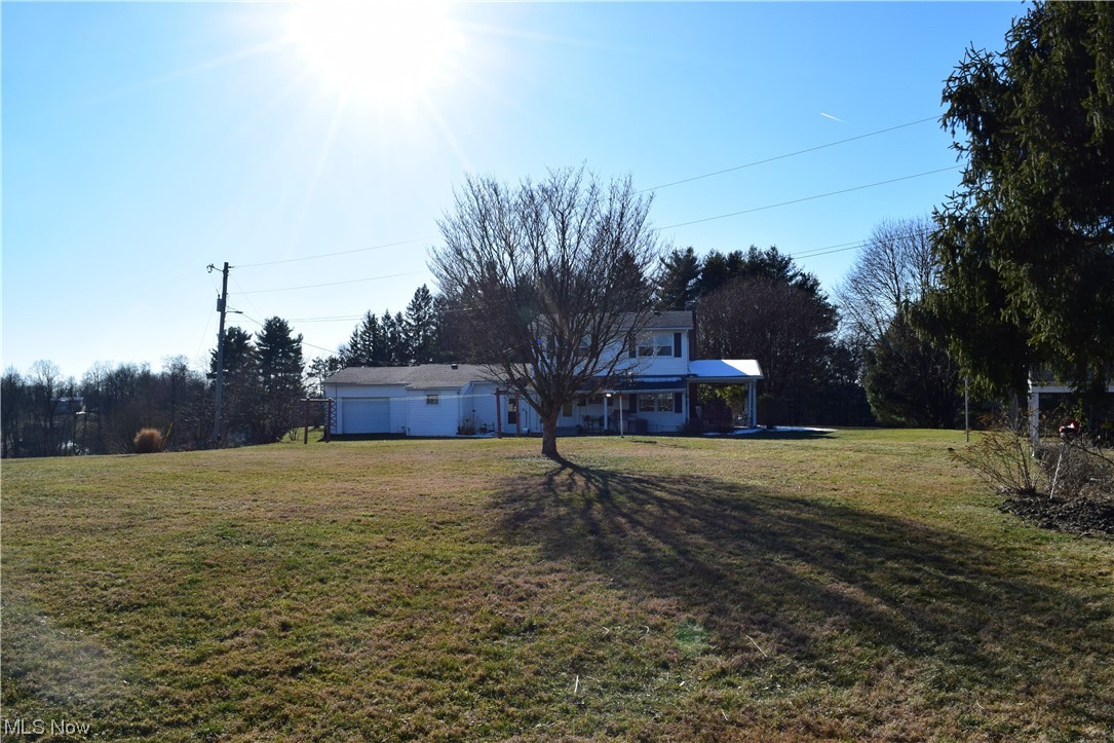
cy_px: 372
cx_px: 557
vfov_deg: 47.9
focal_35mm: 27
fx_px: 835
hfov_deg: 67.4
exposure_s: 1/500
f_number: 11
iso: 400
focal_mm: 18
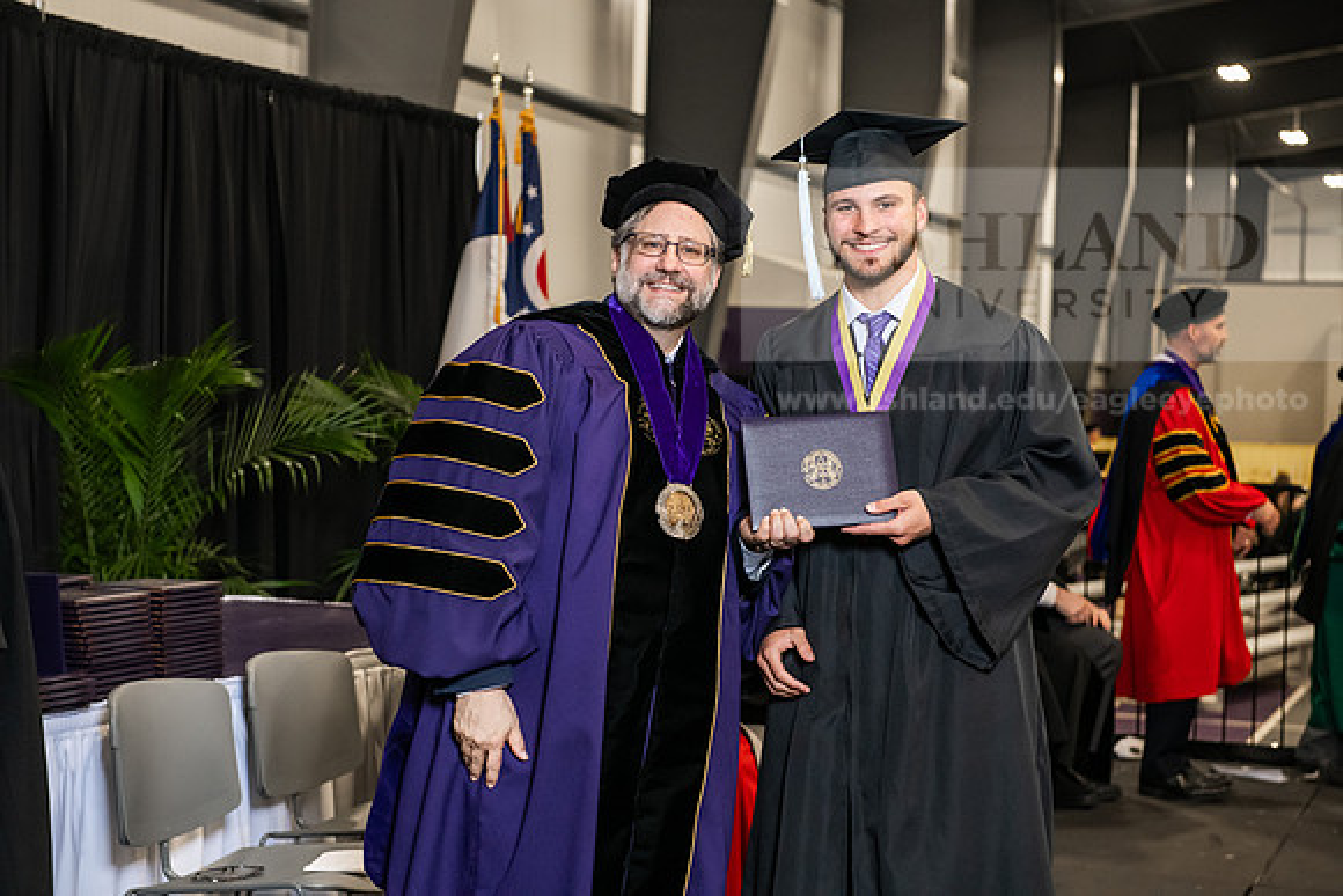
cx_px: 672
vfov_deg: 19.5
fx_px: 2612
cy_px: 448
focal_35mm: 70
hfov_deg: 28.8
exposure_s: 1/200
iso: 2500
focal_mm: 70
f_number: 5
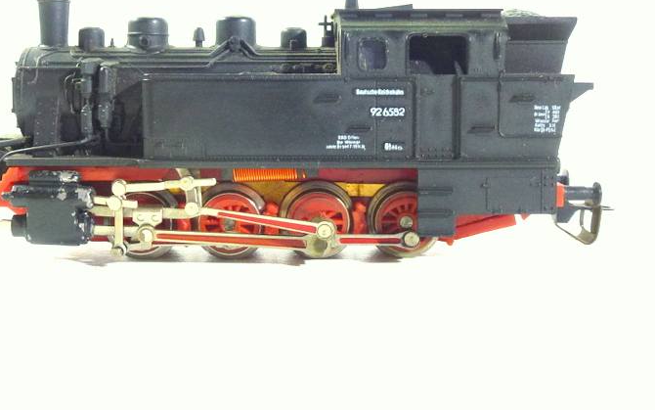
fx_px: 839
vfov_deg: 27.2
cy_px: 117
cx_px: 282
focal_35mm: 47
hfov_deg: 42.5
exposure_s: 1/40
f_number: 3.6
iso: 200
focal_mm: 5.9
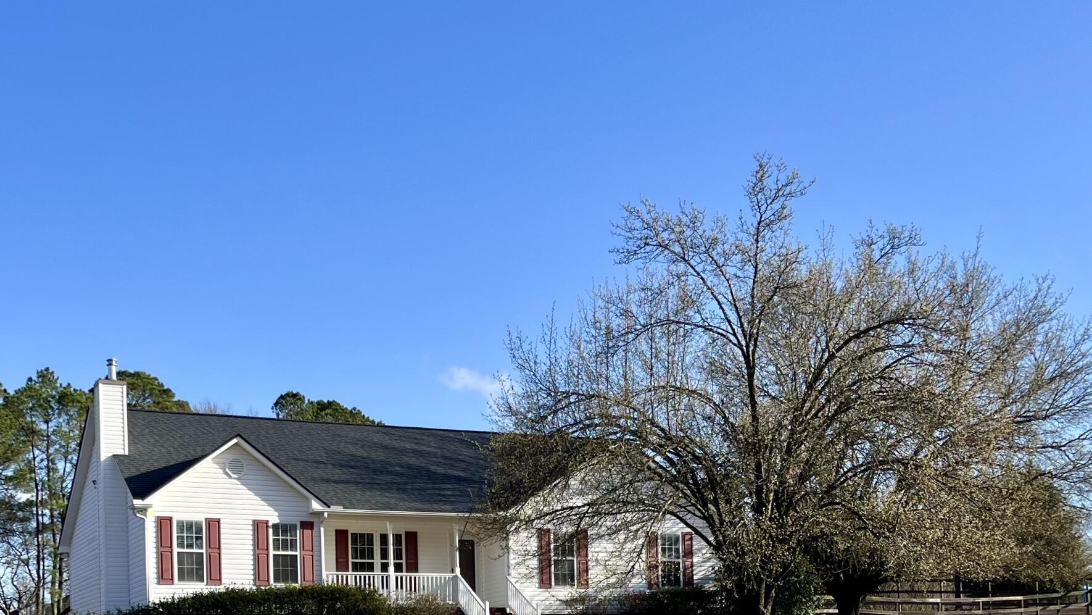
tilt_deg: +1.0
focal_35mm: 48
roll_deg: +2.0
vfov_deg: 23.4
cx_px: 471
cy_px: 671
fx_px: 1390
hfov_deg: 42.8
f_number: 1.6
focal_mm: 5.1
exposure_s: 1/2222
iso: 50
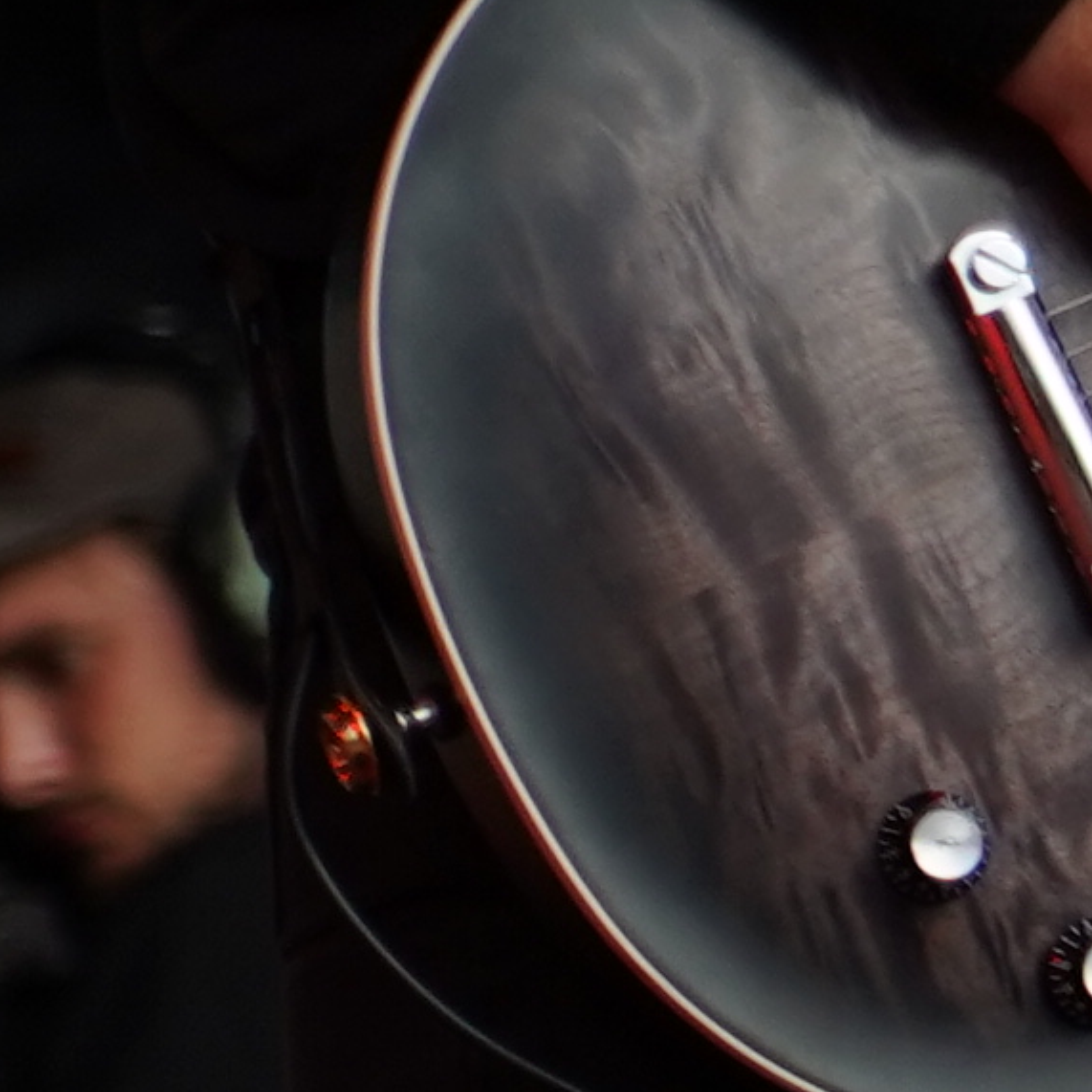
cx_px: 5045
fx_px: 33478
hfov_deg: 1.8
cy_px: 541
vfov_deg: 1.9
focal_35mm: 938
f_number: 4
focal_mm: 105
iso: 250
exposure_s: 1/125
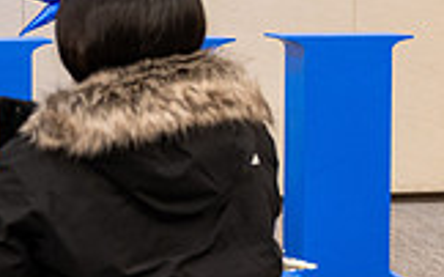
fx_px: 1282
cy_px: 31
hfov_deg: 19.1
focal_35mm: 106
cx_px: -1
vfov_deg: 12.2
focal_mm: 28
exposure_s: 1/200
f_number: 2.8
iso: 1000
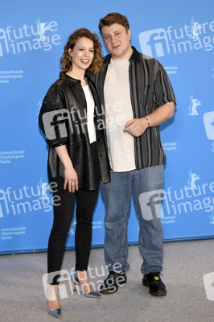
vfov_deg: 28.9
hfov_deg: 19.4
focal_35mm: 70
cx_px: 107
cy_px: 161
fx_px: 625
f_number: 3.2
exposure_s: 1/400
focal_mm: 70
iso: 640
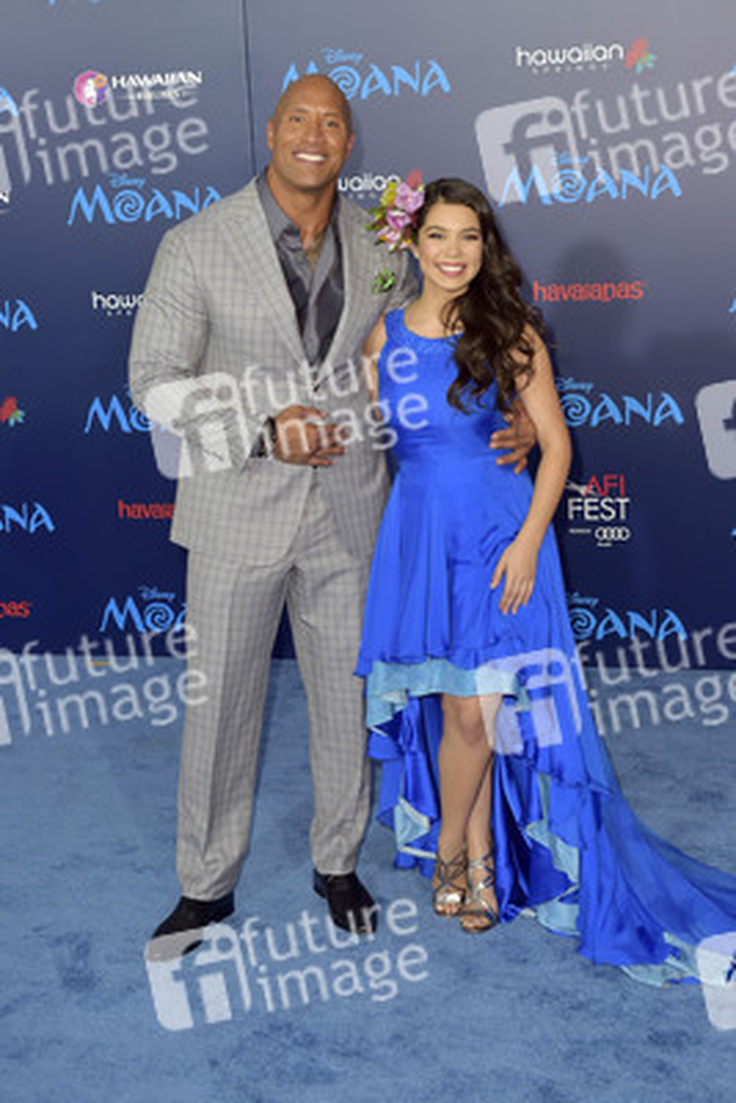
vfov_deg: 39.6
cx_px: 368
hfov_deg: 27.0
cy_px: 552
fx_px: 1532
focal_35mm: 50
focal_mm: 50
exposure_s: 1/320
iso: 400
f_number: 4.5
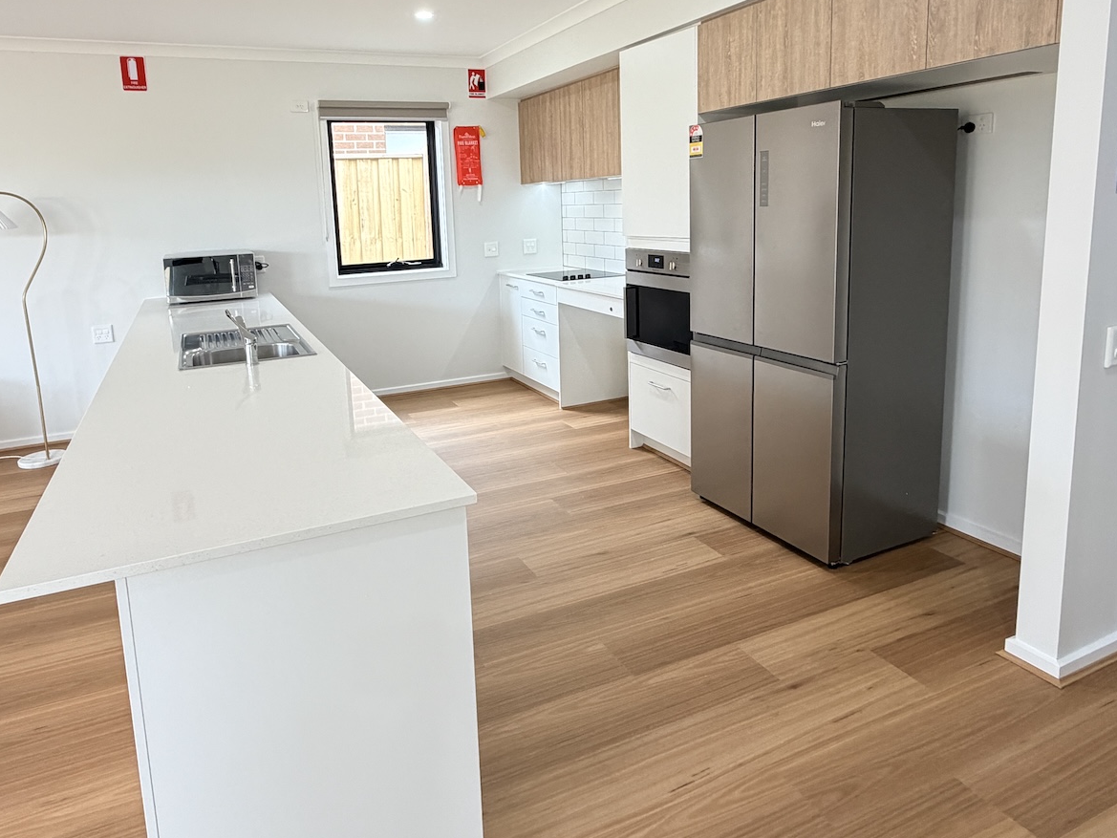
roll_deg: +1.9
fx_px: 742
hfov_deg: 73.8
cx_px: 510
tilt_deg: -8.5
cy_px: 309
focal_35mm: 23
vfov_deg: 58.1
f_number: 2.2
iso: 320
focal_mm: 2.22
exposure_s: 1/121
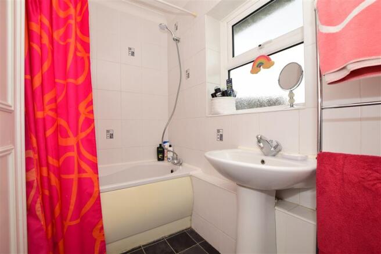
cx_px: 190
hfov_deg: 100.4
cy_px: 127
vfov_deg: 77.3
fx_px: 159
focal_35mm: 15
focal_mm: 10
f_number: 7.1
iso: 400
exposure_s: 1/200
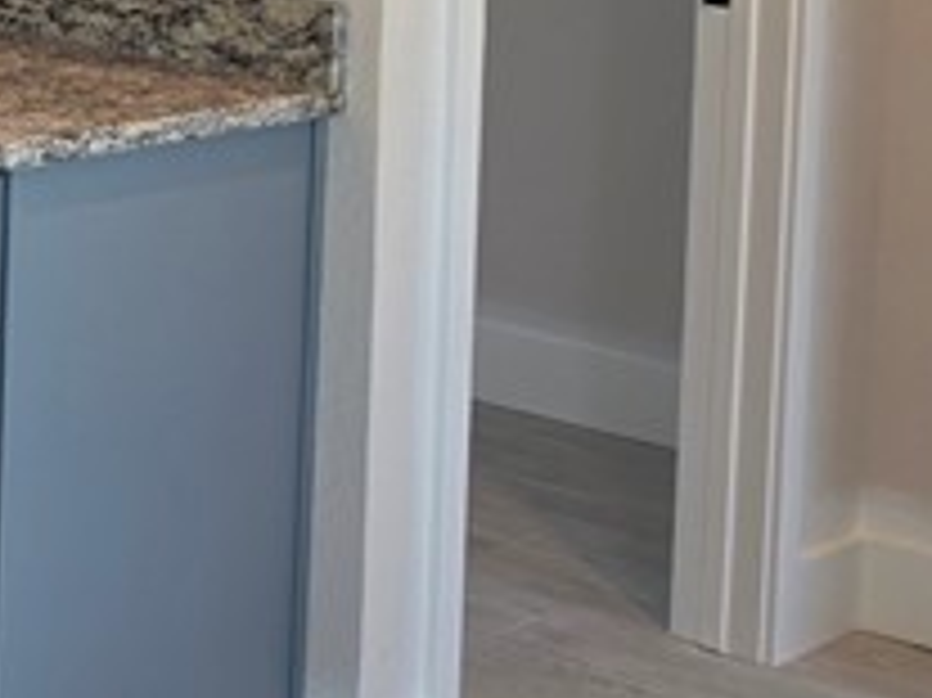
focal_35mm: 114
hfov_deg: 14.3
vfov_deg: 12.3
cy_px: -378
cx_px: -959
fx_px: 3068
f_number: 1.4
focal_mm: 6.5
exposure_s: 1/120
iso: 64
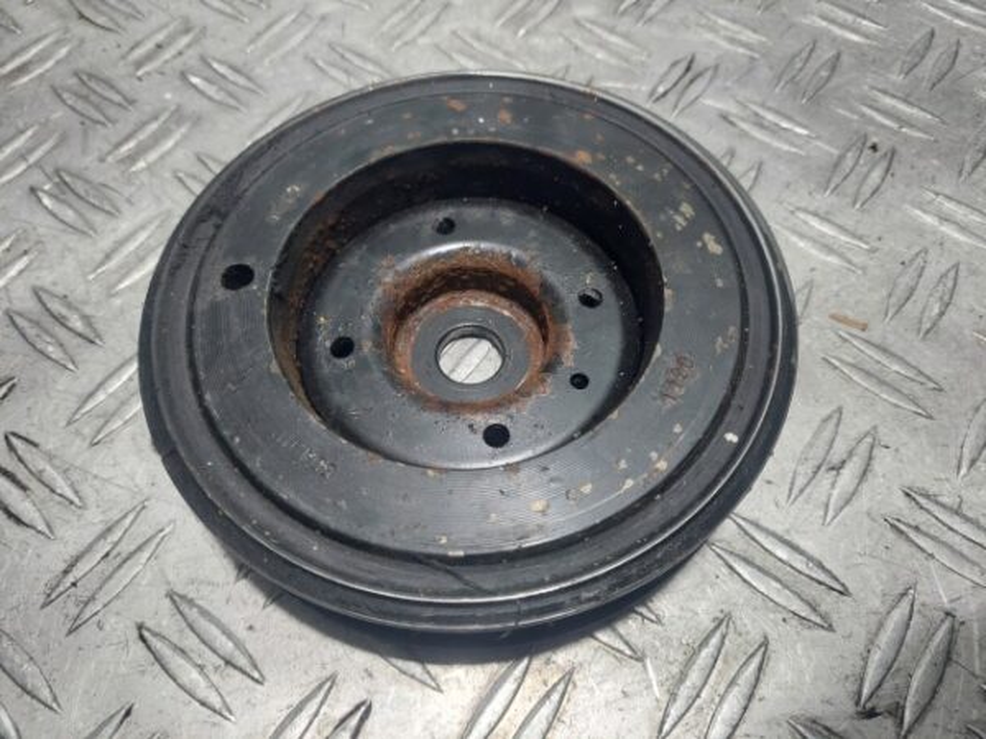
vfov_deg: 54.9
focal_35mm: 25
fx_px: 712
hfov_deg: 69.4
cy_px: 370
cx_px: 493
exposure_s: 1/50
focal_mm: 5.23
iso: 64
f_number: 1.8
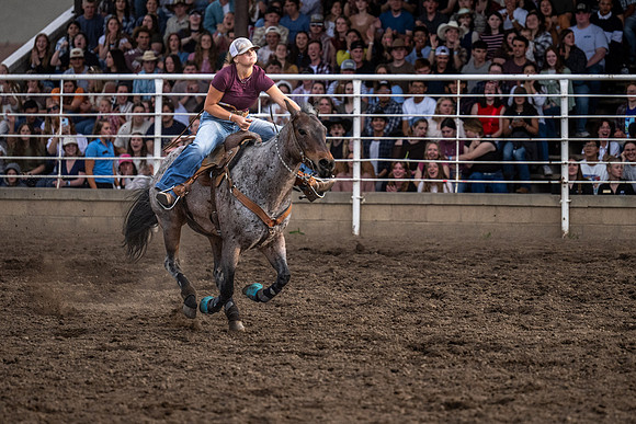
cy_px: 177
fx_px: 4395
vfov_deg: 5.5
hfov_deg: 8.3
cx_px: 344
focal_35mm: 249
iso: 1250
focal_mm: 170
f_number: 2.8
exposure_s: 1/8000
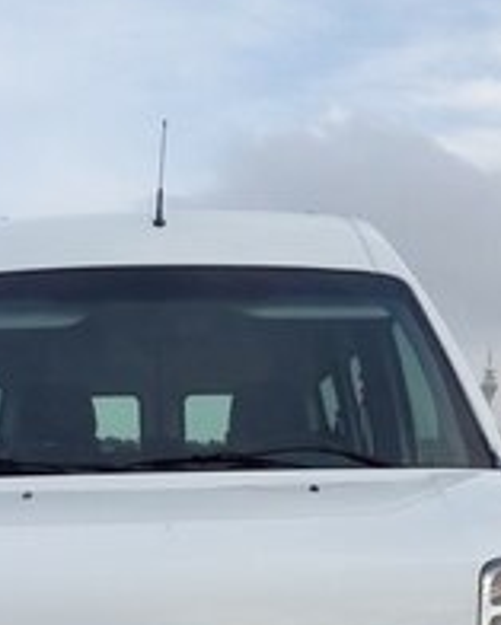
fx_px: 1278
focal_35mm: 69
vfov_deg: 25.4
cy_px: 698
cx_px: 198
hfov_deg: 22.1
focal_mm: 3.7
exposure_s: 1/896
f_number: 1.9
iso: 40
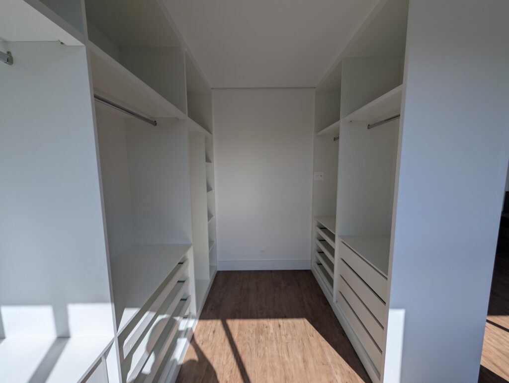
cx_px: 254
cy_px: 192
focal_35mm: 12
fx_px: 177
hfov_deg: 110.5
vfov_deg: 94.6
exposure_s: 1/2882
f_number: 1.7
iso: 52
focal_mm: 2.02
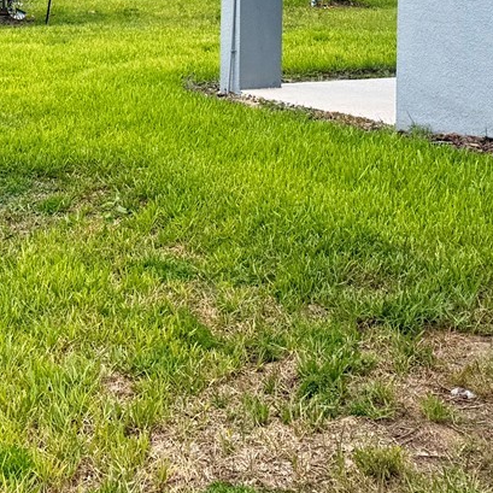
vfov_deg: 19.4
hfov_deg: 20.3
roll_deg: -1.8
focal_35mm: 83
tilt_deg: +0.4
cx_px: 23
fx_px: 1337
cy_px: -130
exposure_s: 1/1010
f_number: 1.78
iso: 80
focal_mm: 6.76
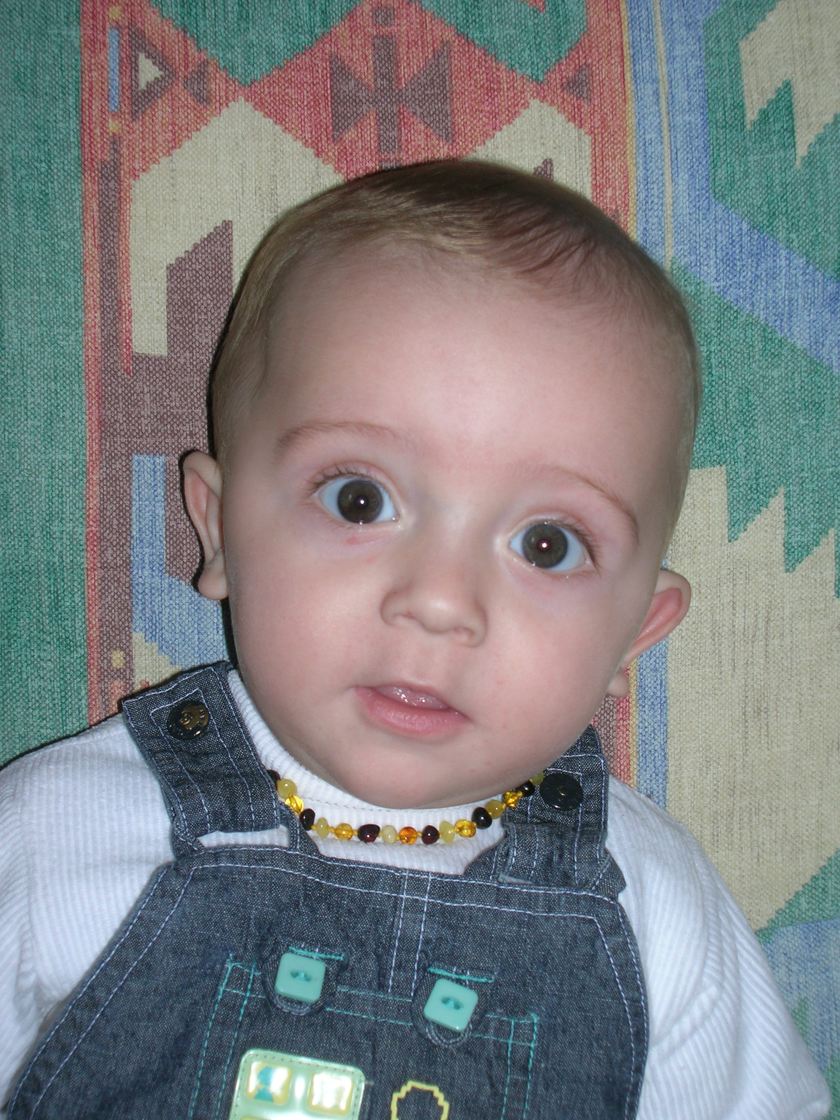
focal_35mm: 66
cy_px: 560
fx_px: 2135
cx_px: 420
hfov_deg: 22.3
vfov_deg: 29.4
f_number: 3.8
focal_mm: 11
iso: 50
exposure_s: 1/60.1
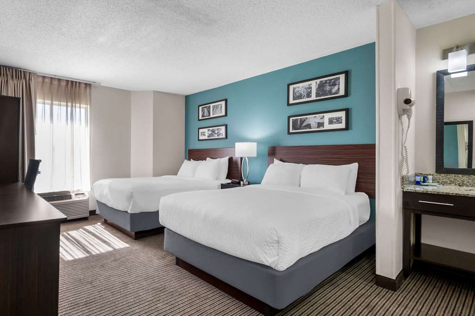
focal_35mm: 14
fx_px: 185
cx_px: 238
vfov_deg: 81.1
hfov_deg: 104.3
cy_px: 158
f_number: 8
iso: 400
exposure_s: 1/10
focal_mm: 14
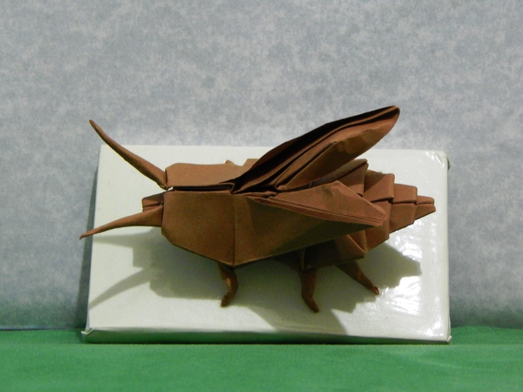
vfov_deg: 9.2
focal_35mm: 162
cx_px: 262
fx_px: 2447
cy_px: 196
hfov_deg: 12.2
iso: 800
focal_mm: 28.7
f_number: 5.1
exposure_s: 1/13
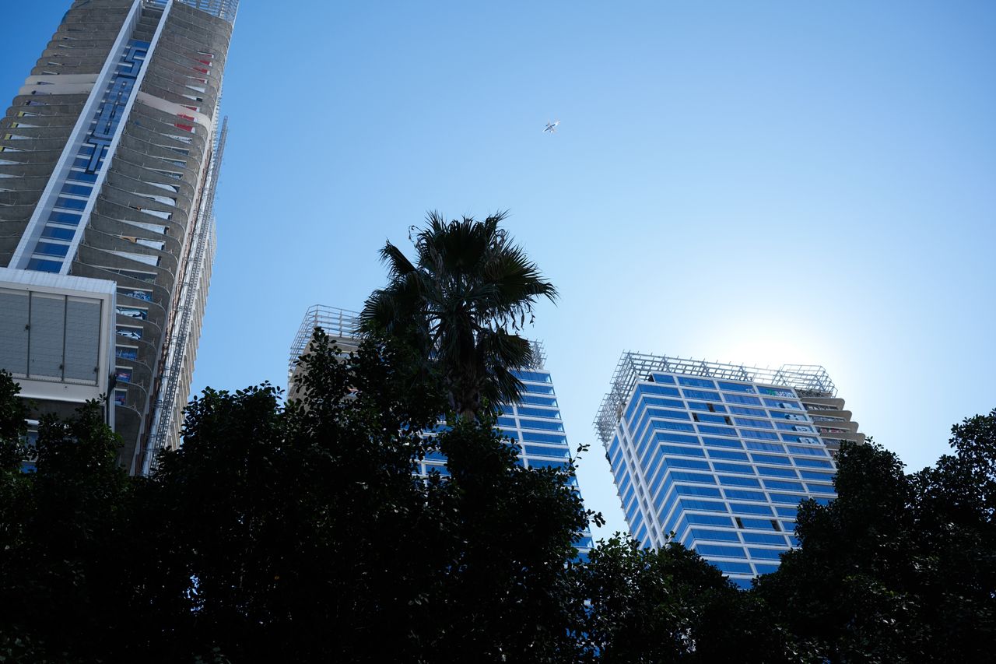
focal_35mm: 35
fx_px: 968
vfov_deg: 37.8
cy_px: 332
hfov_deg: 54.4
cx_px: 498
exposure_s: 1/850
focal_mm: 23
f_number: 3.2
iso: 125
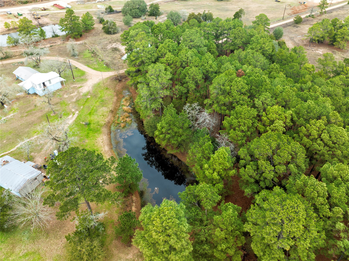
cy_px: 130
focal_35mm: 24
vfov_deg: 56.8
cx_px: 174
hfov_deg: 71.6
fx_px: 242
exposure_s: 1/200
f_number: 2.8
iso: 100
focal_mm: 12.29
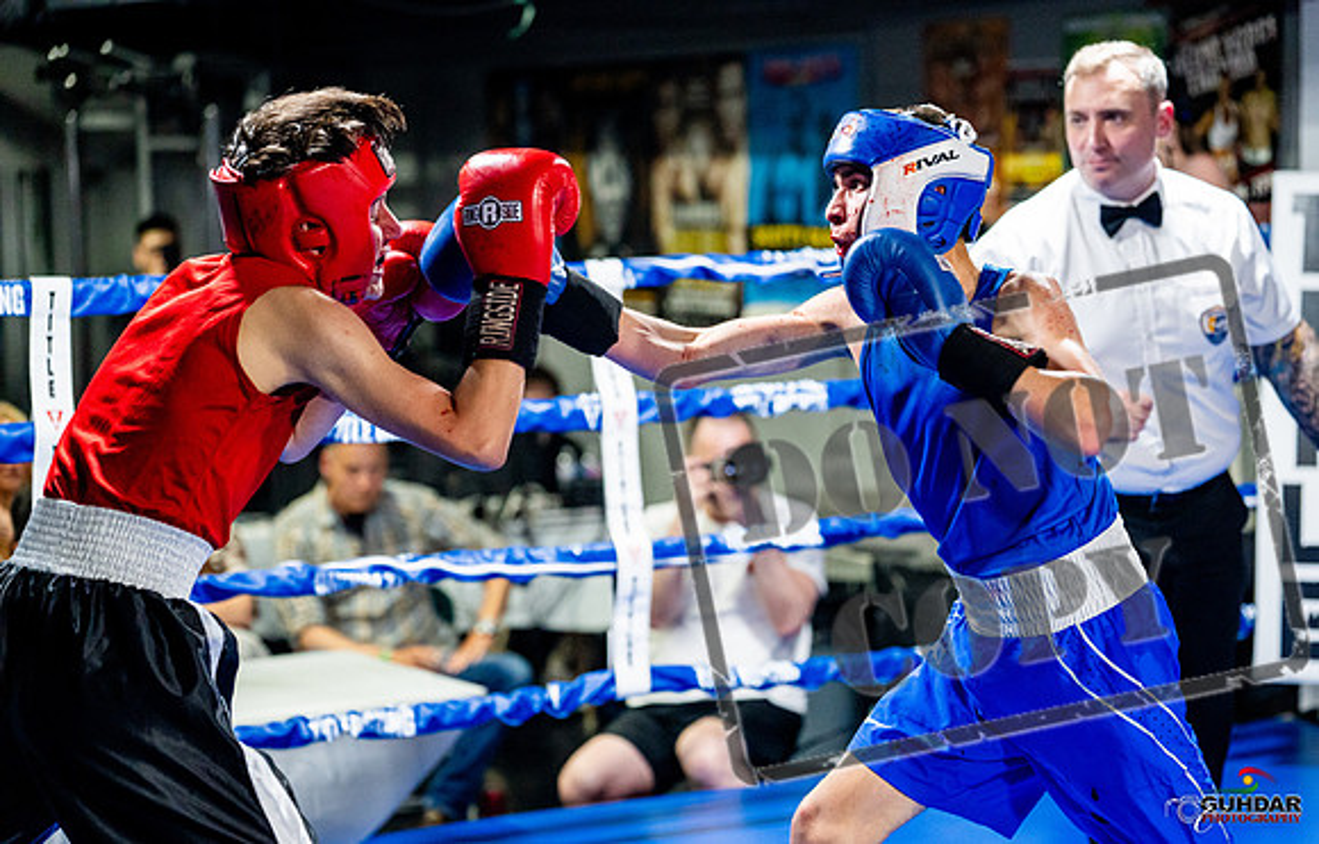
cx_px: 762
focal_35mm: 88
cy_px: 508
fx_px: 3173
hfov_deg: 23.5
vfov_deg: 15.1
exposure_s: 1/1000
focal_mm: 75
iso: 4000
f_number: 2
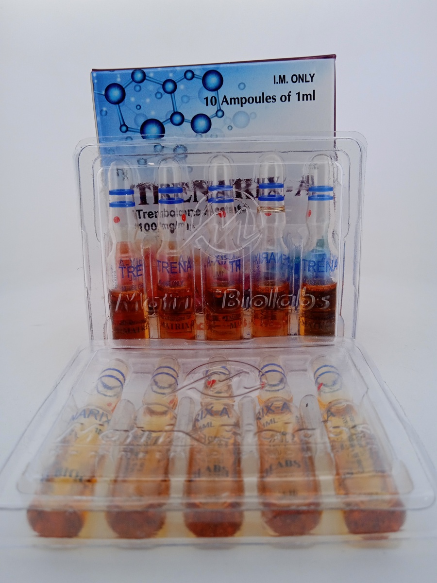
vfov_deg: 63.4
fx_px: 471
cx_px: 218
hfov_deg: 49.7
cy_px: 292
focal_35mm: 28
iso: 100
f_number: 2.2
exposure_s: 1/129
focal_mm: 3.43
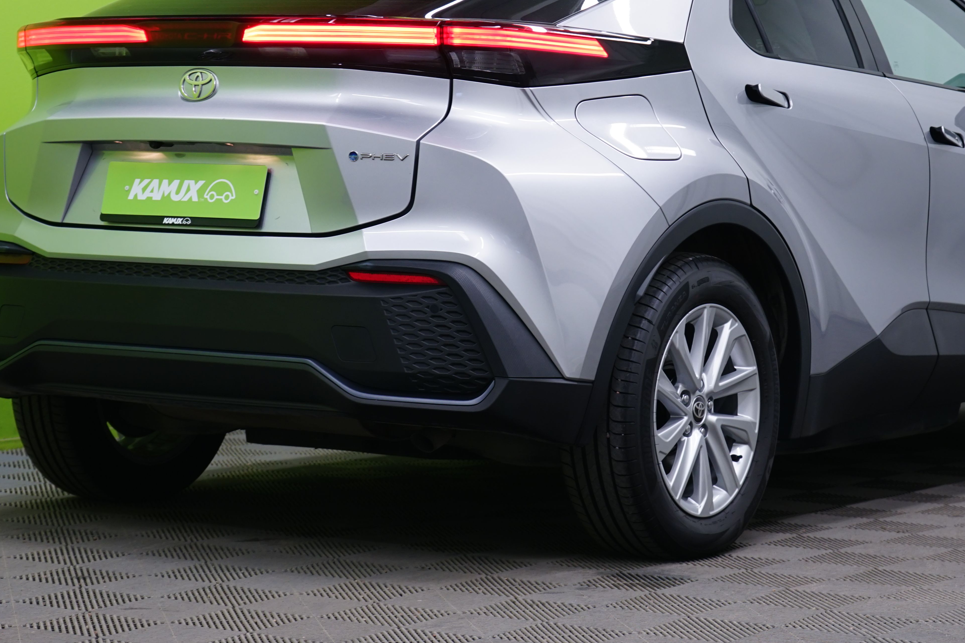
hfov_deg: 19.1
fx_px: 2868
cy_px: 148
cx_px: 578
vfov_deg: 12.8
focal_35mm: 107
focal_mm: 69
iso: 400
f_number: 5.6
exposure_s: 1/13
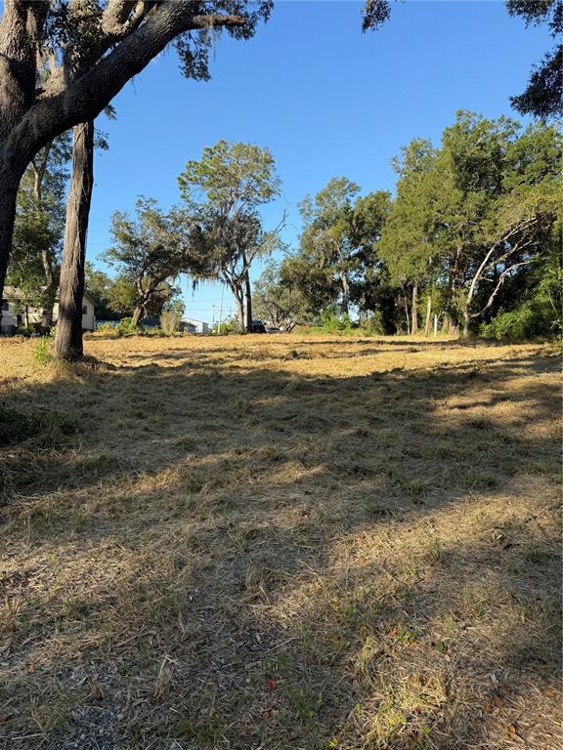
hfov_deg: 56.8
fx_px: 520
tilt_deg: -0.8
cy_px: 375
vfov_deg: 71.6
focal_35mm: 24
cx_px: 282
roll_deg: -1.4
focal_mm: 6.76
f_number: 1.78
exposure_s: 1/1618
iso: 80
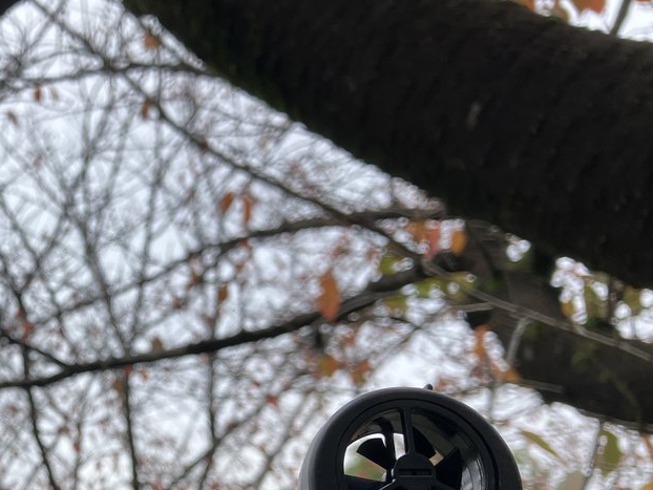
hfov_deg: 33.2
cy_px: 392
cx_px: 37
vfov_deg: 26.5
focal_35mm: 54
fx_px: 1019
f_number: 1.8
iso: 32
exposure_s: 1/309
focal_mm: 3.99
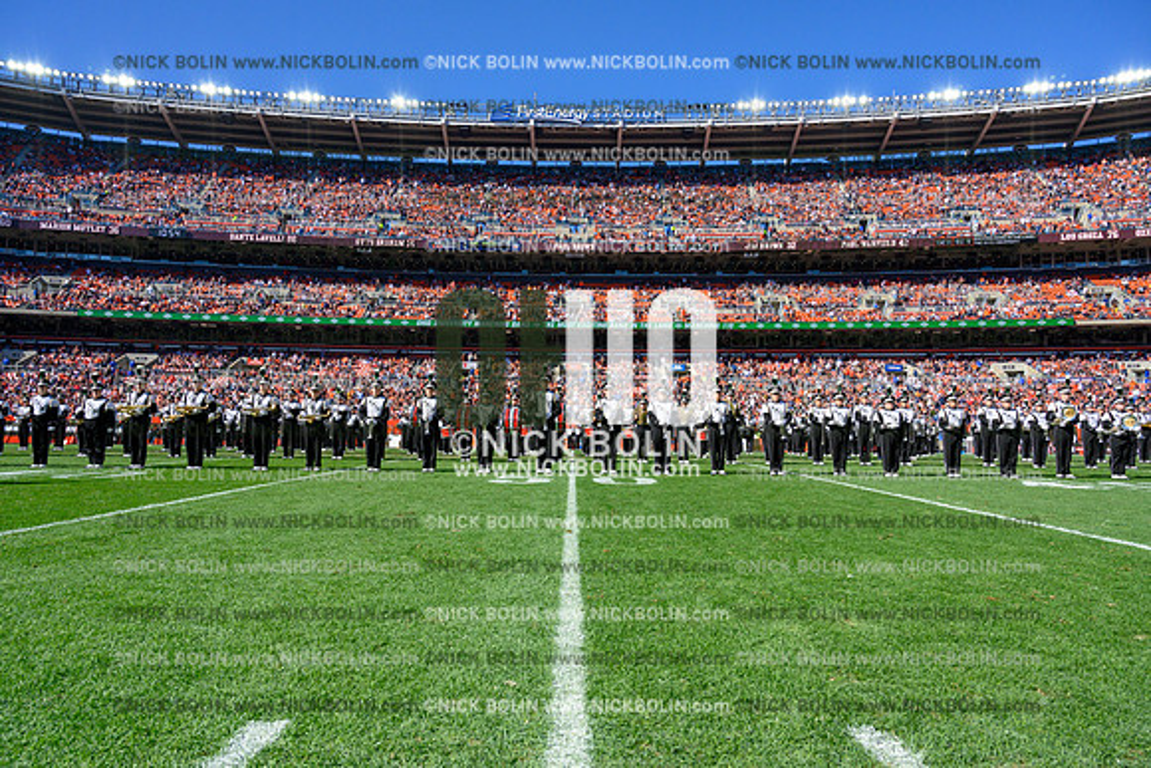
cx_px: 576
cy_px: 384
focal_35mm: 24
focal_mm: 24
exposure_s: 1/3200
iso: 1000
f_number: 8
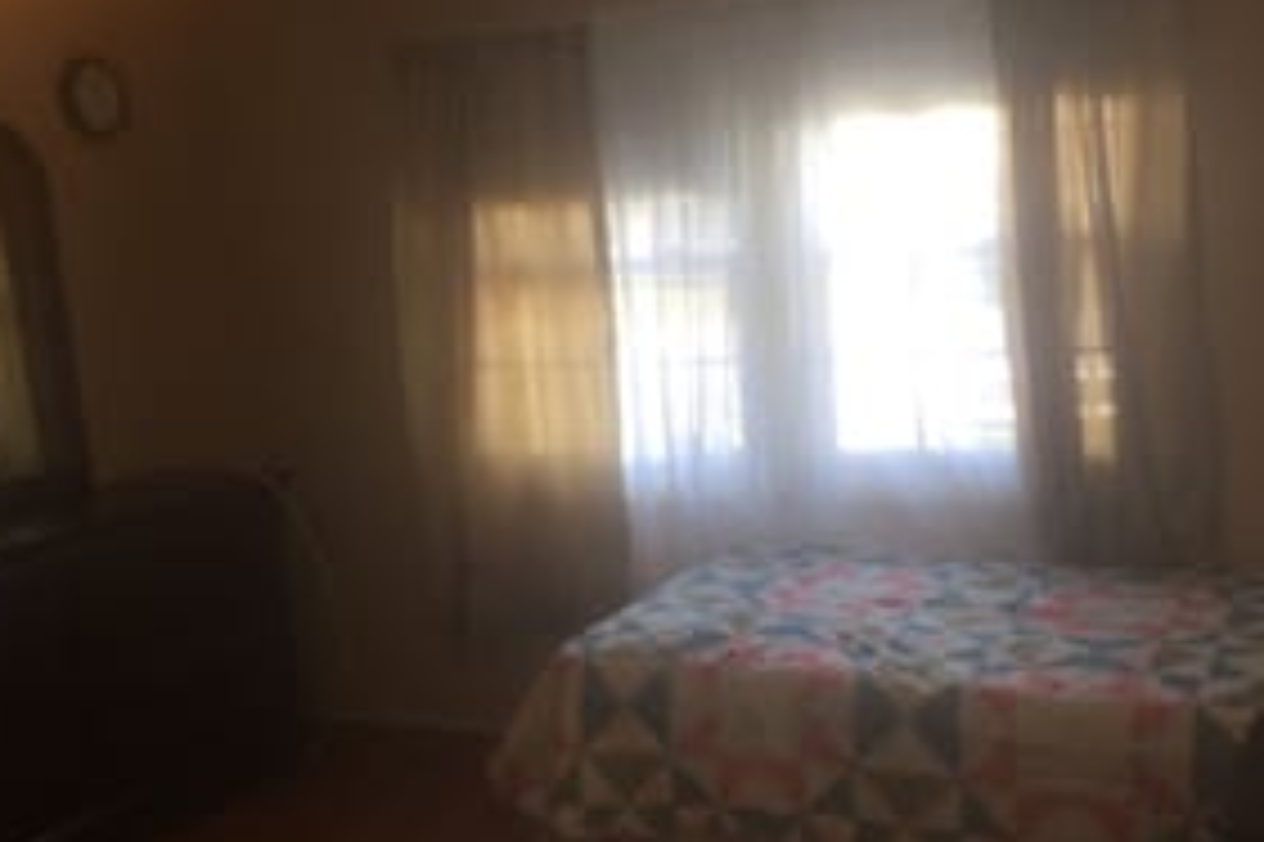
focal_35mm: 43
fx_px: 1509
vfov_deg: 31.0
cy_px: 518
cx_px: 693
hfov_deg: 45.4
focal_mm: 4.15
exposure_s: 1/34
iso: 25
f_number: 2.2
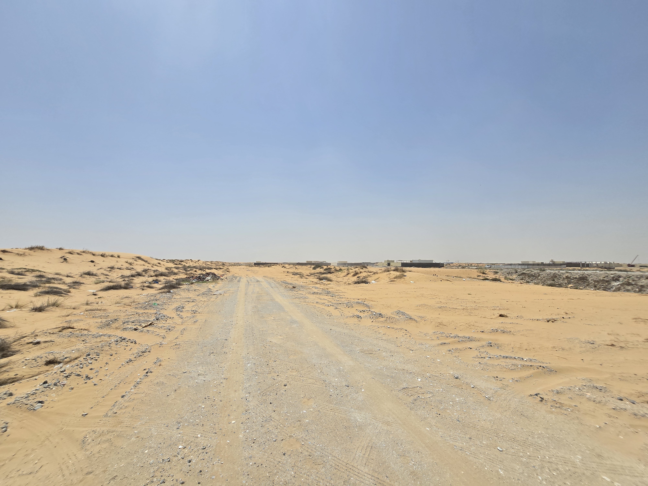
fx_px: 243
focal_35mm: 13
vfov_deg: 89.9
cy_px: 243
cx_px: 324
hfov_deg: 106.2
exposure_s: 1/4704
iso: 50
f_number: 2.2
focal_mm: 2.2
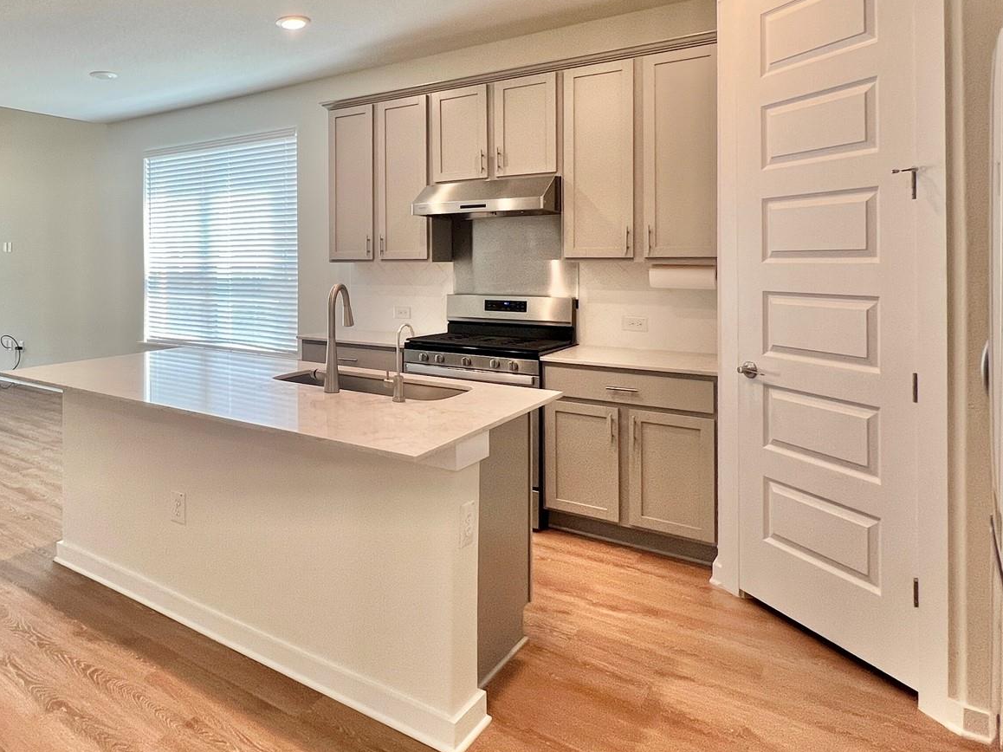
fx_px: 666
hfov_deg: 68.4
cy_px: 256
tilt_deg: +0.4
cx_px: 233
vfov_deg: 57.7
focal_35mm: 23
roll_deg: +0.1
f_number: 1.8
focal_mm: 1.57
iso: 100
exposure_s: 1/120
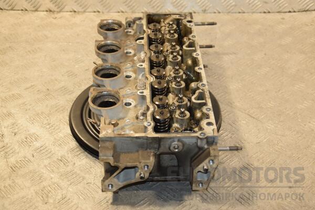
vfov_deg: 22.6
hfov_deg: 33.4
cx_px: 158
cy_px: 105
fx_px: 525
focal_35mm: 60
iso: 800
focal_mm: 40
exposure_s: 1/160
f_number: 4.8
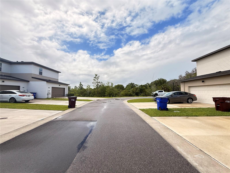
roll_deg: +0.9
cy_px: 86
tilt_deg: +5.3
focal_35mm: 14
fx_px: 93
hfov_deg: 102.1
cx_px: 115
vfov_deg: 85.7
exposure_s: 1/1464
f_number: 2.2
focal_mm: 2.22
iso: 64
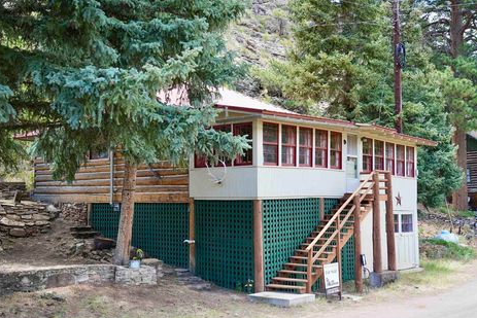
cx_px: 222
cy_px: 170
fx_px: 543
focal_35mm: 41
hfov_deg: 47.4
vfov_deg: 32.6
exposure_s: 1/160
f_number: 4
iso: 200
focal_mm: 38
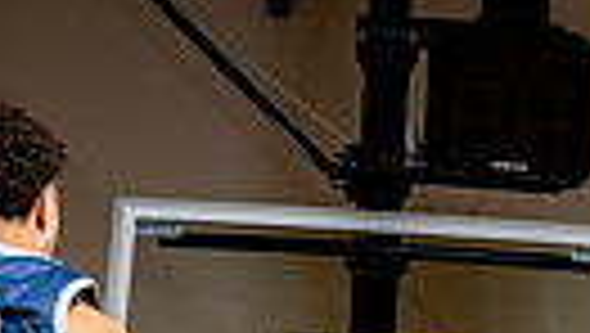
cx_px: 383
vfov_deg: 10.2
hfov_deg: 21.9
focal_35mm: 97
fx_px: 1519
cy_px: 896
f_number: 5.6
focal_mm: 27
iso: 200
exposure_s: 1/250
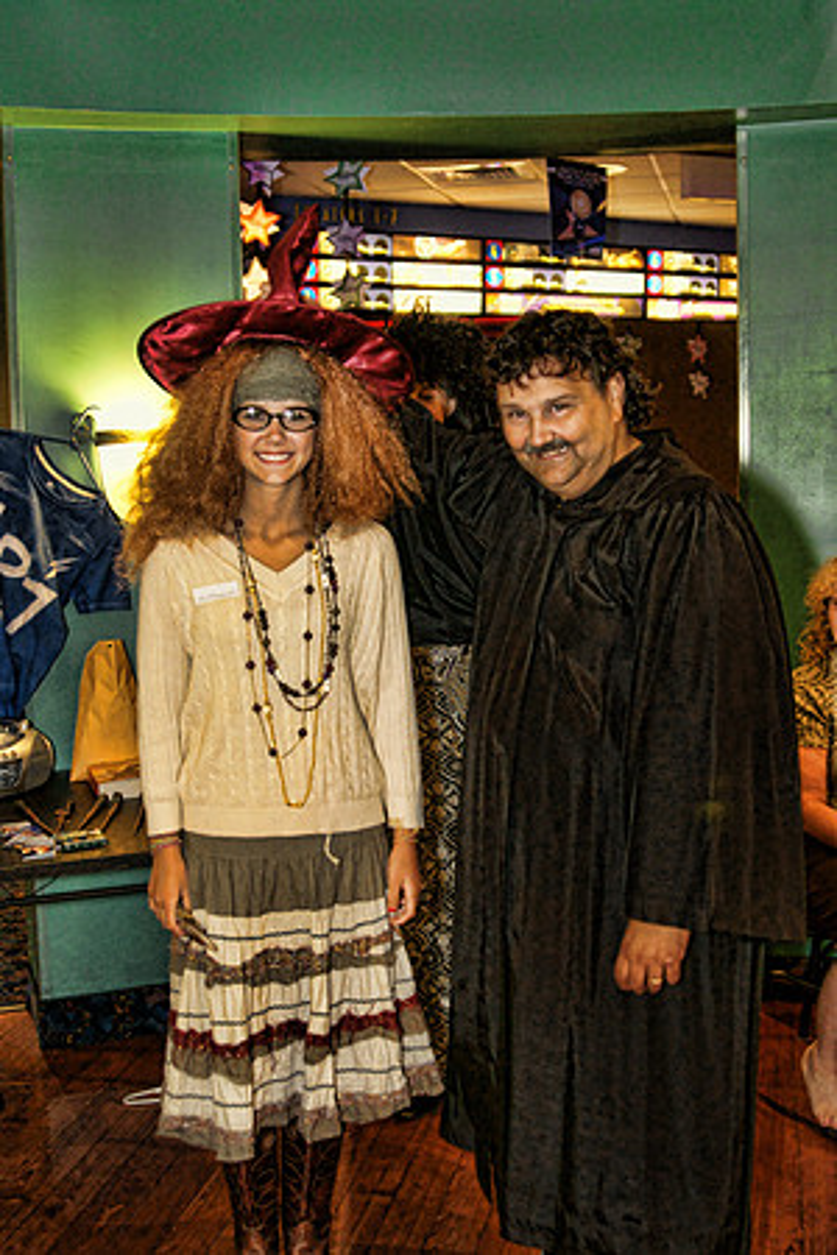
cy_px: 628
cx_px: 418
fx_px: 1465
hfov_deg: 31.9
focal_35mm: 42
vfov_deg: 46.4
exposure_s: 1/60
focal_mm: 28
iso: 800
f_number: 2.8
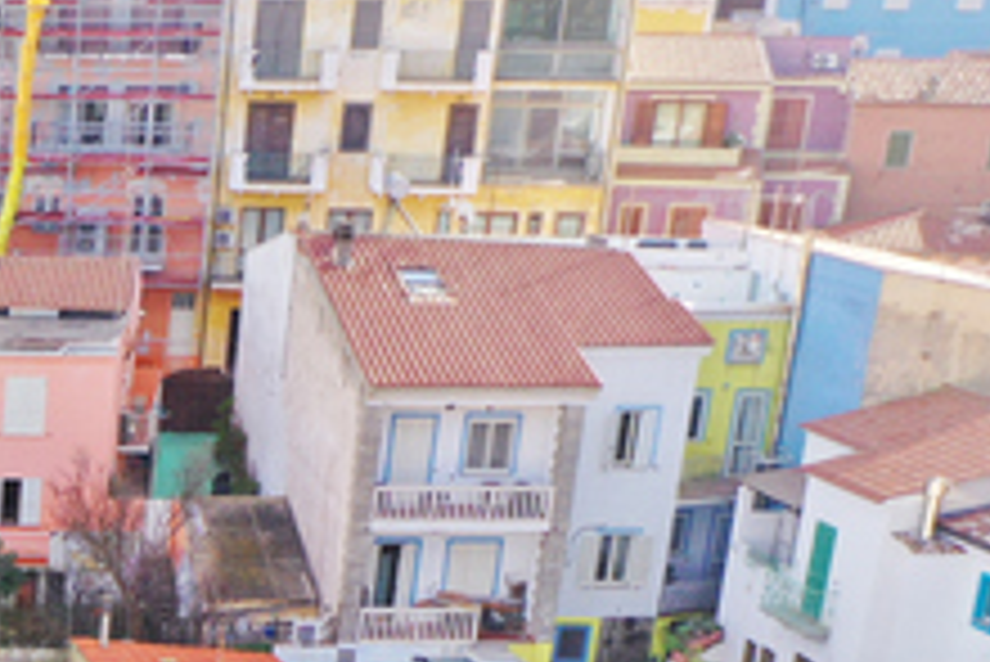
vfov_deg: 14.8
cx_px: -482
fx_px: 2394
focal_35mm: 87
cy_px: 928
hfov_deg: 20.2
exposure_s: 1/30
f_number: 3.2
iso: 100
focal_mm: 10.26
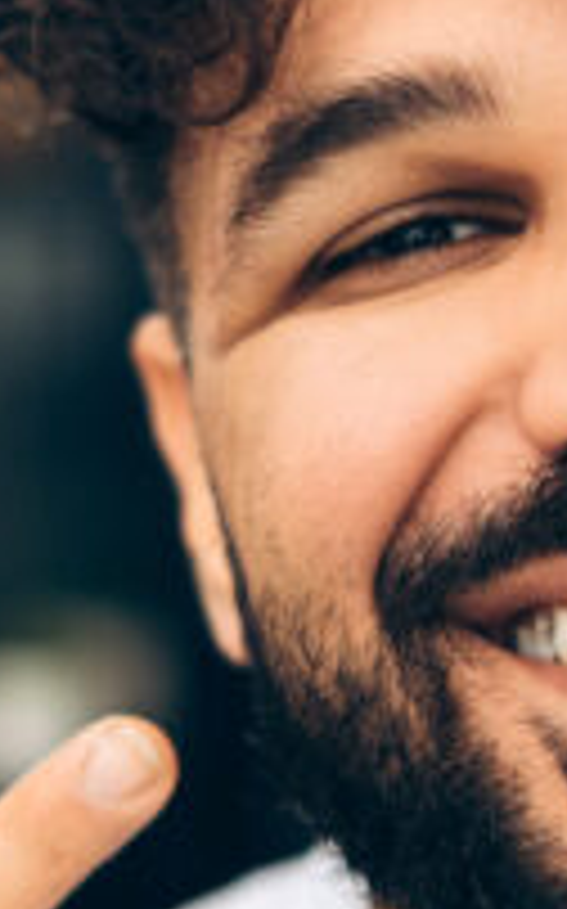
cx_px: 662
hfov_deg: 6.7
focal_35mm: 194
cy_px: 522
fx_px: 4803
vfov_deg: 10.8
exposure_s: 1/160
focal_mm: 50
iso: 160
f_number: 2
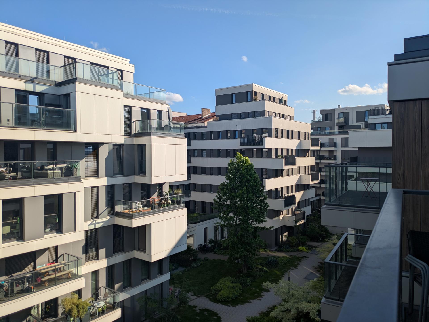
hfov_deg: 69.4
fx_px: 310
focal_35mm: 25
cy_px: 161
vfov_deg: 54.9
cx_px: 214
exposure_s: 1/2222
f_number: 1.89
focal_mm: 5.43
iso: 56
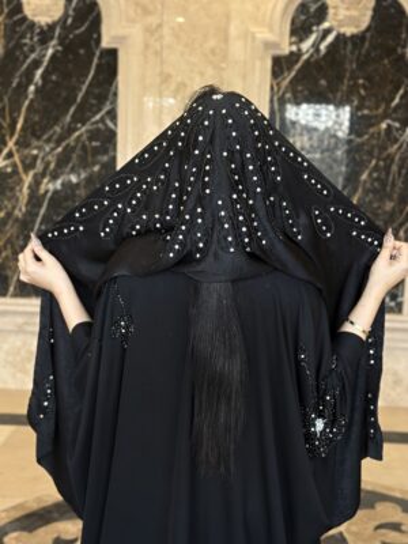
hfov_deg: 30.3
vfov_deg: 39.7
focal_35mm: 48
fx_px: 754
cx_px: 204
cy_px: 272
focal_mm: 6.86
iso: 80
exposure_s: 1/50
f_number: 1.78
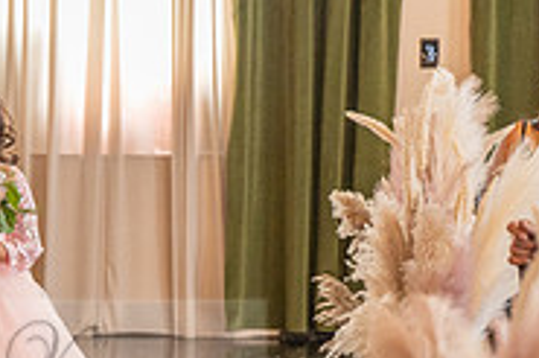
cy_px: 368
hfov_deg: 9.3
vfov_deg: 6.2
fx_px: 3291
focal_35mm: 220
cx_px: 20
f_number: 2.8
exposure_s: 1/200
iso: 1600
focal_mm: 70
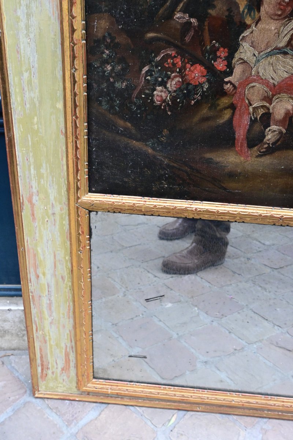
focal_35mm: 39
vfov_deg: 49.6
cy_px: 220
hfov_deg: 34.2
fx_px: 476
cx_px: 146
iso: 2500
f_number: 8
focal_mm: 26
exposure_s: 1/60
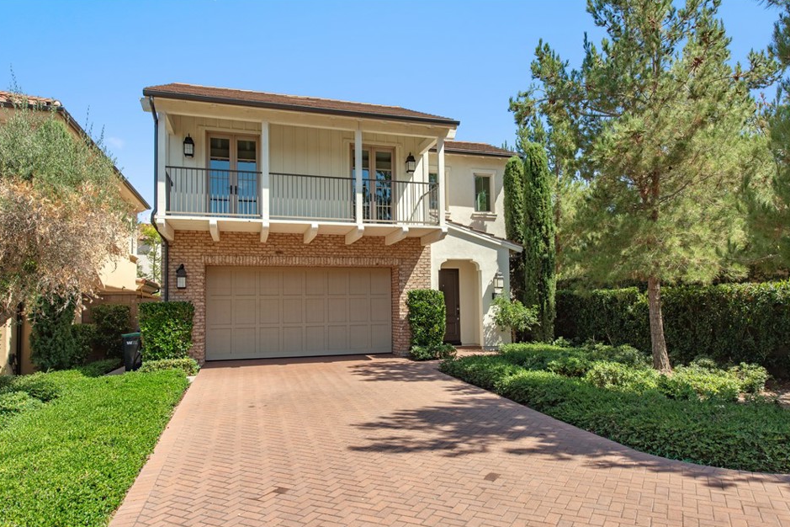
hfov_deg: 73.7
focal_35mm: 24
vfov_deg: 53.1
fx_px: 527
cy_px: 282
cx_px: 405
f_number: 9
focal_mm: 22
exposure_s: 1/320
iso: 200
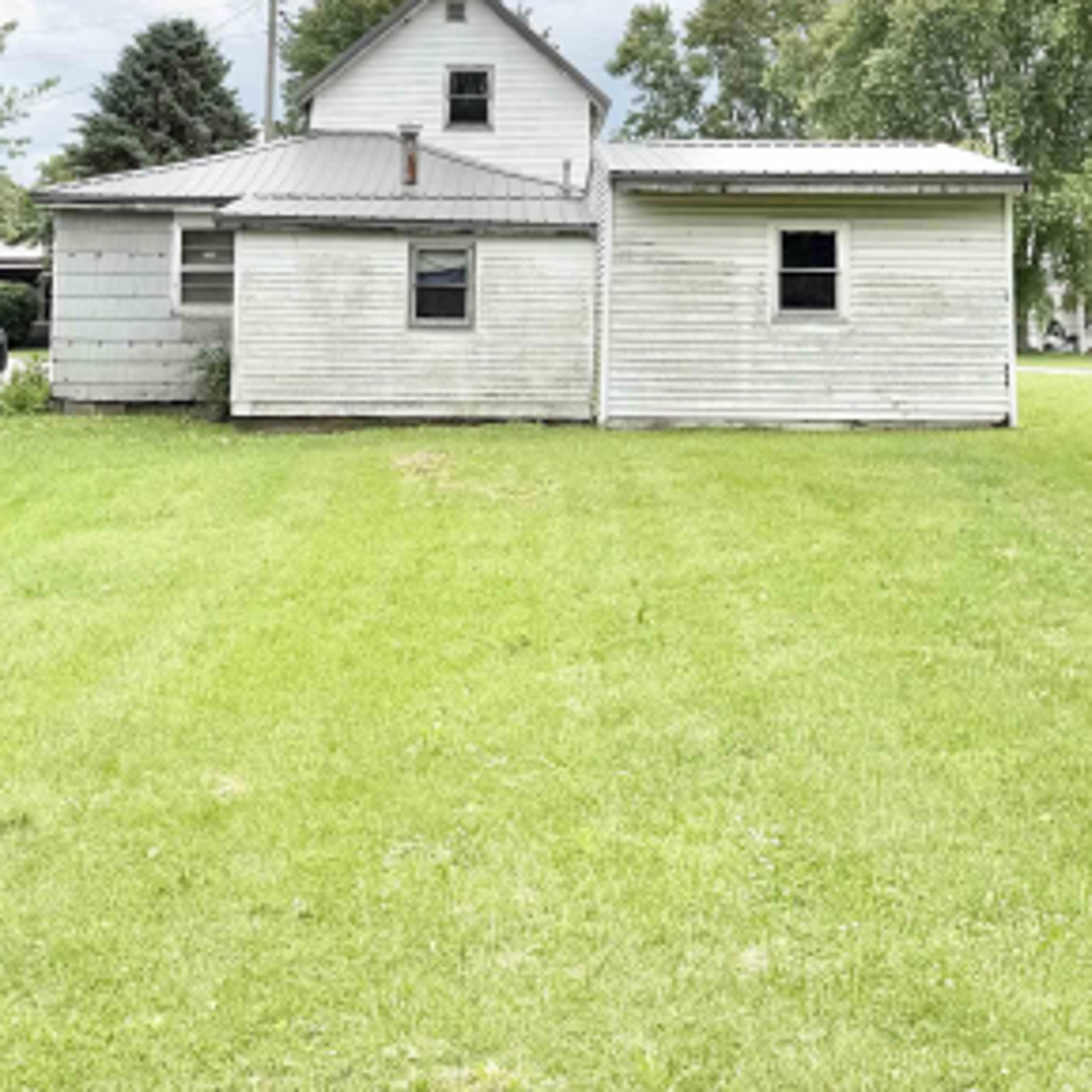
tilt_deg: +4.3
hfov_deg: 34.7
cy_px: 204
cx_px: 561
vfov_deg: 33.6
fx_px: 1749
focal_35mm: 49
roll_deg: -0.7
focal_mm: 6.76
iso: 80
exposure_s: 1/7353
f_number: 1.78
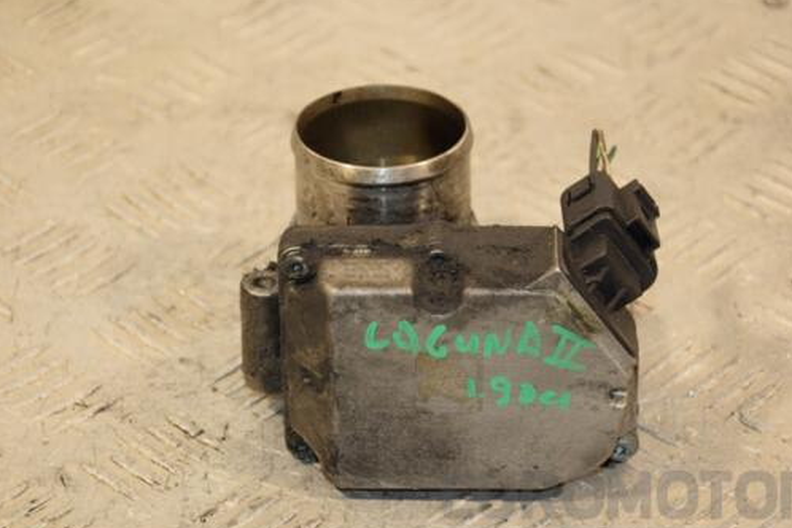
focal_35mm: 154
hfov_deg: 13.4
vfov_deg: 8.9
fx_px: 3379
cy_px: 283
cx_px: 412
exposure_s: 1/160
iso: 800
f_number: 5.6
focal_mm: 85
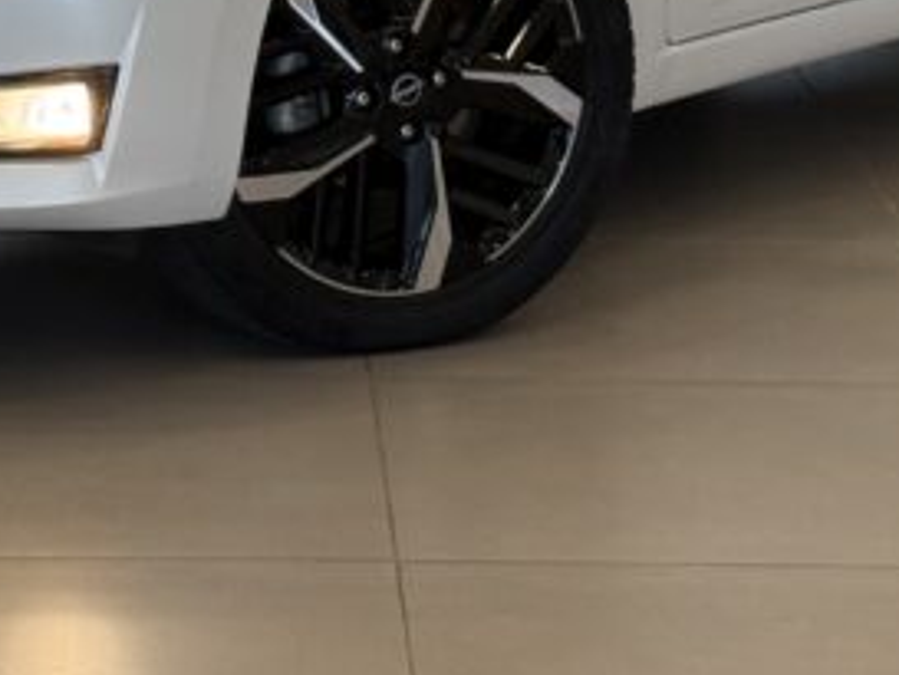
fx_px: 4677
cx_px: 316
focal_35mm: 180
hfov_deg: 11.0
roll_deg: -0.6
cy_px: -365
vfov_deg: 8.1
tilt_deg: -4.3
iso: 125
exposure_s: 1/120
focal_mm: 6.76
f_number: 1.78
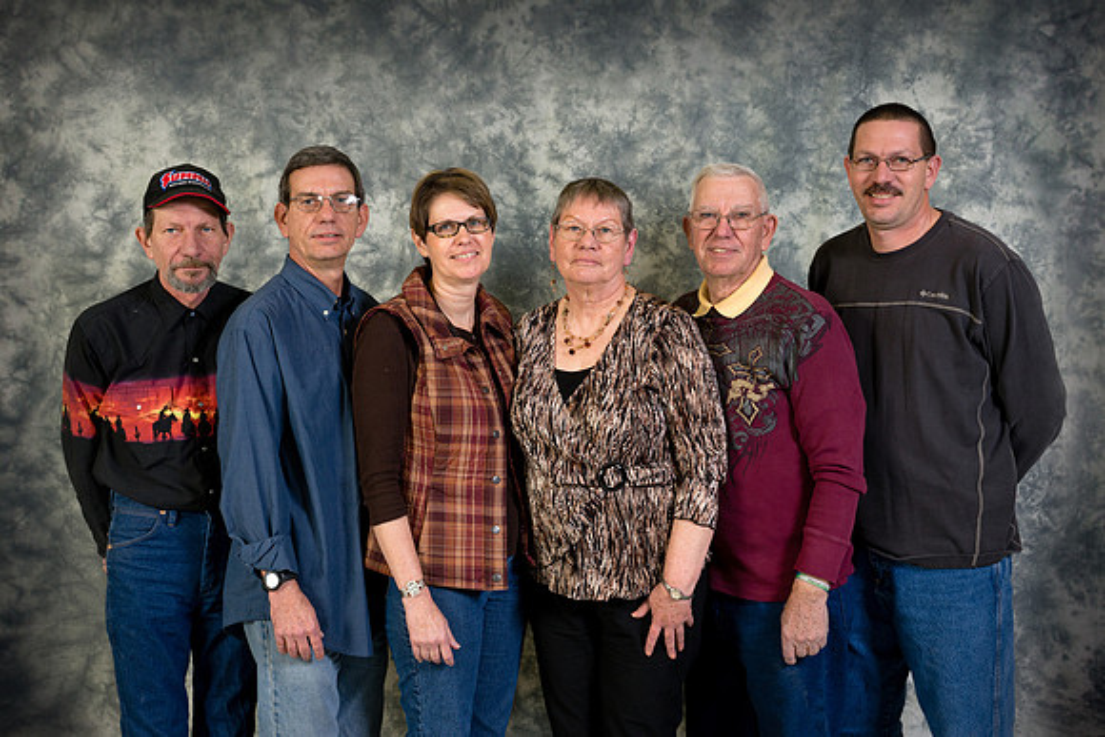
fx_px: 1382
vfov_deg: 29.9
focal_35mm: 45
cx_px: 552
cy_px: 368
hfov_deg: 43.6
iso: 200
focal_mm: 30
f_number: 5.6
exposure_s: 1/160
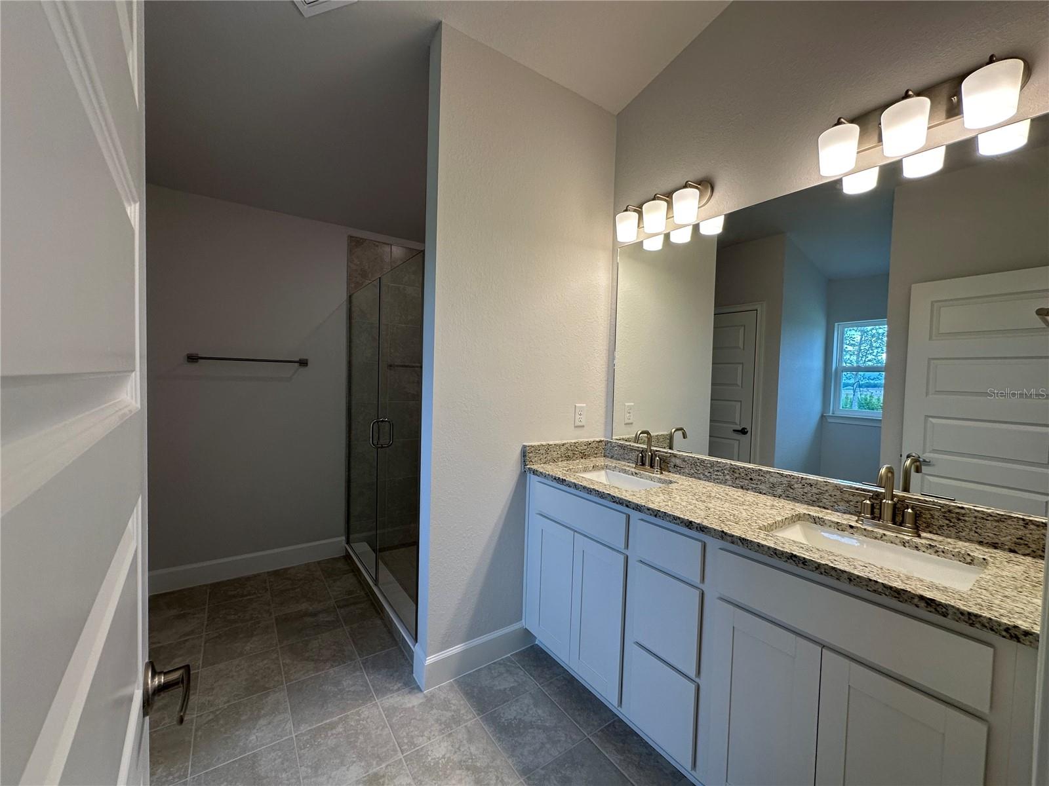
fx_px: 424
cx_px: 524
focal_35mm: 14
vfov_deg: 85.7
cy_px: 393
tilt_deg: -2.0
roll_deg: -2.0
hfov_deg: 102.1
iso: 64
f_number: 2.2
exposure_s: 1/120
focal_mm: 2.22
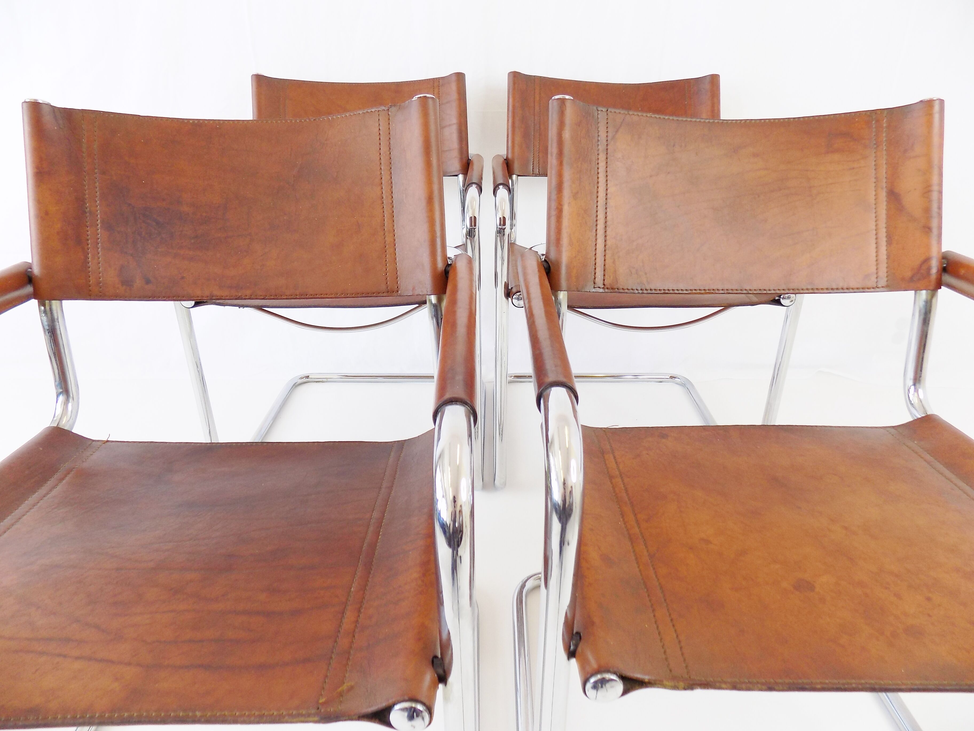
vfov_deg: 58.9
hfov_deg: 73.9
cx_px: 487
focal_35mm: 23
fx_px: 647
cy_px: 366
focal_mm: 4
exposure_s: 1/30
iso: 80
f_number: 3.1
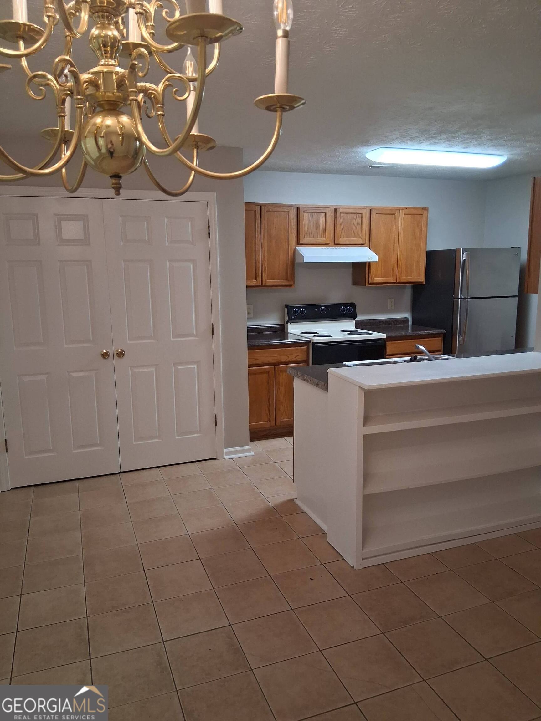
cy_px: 360
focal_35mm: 26
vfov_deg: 67.3
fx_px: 542
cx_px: 270
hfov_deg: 53.1
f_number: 1.8
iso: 320
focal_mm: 3.98
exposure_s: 1/60
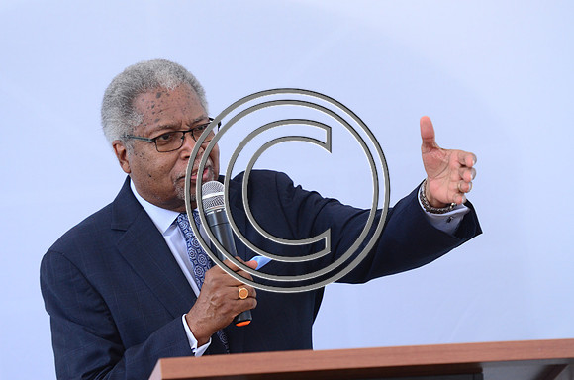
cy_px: 190
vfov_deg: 5.9
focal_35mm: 232
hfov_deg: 8.9
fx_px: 3699
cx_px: 287
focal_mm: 155
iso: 800
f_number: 2.8
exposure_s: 1/200
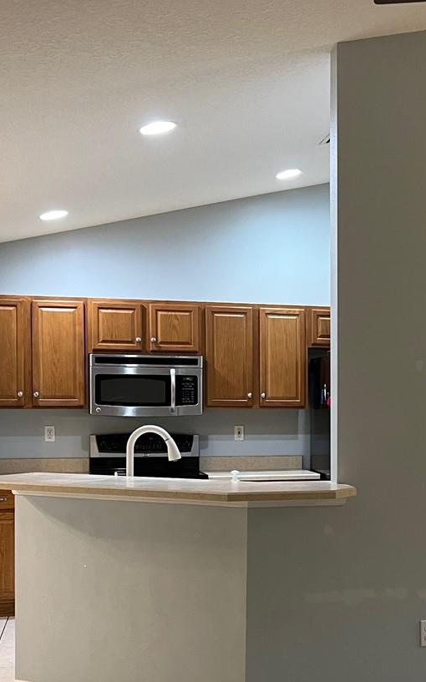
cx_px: 408
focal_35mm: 54
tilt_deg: -2.1
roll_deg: +0.2
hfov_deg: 23.1
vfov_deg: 37.3
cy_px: 436
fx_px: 1004
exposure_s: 1/60
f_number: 1.5
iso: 100
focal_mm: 5.7
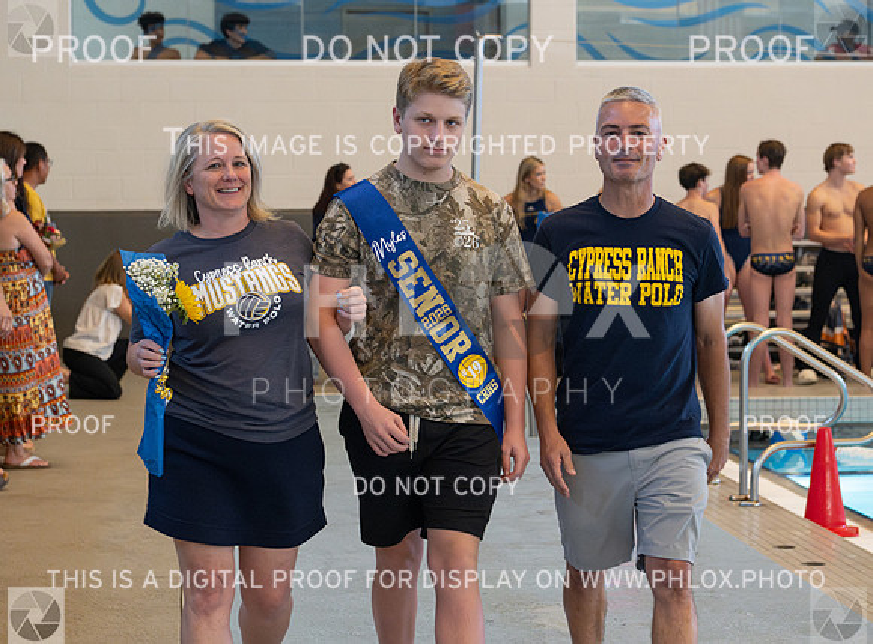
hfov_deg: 20.6
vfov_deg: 15.3
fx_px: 2398
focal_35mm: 96
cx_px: 453
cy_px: 271
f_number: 5
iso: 5600
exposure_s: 1/160
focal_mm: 70
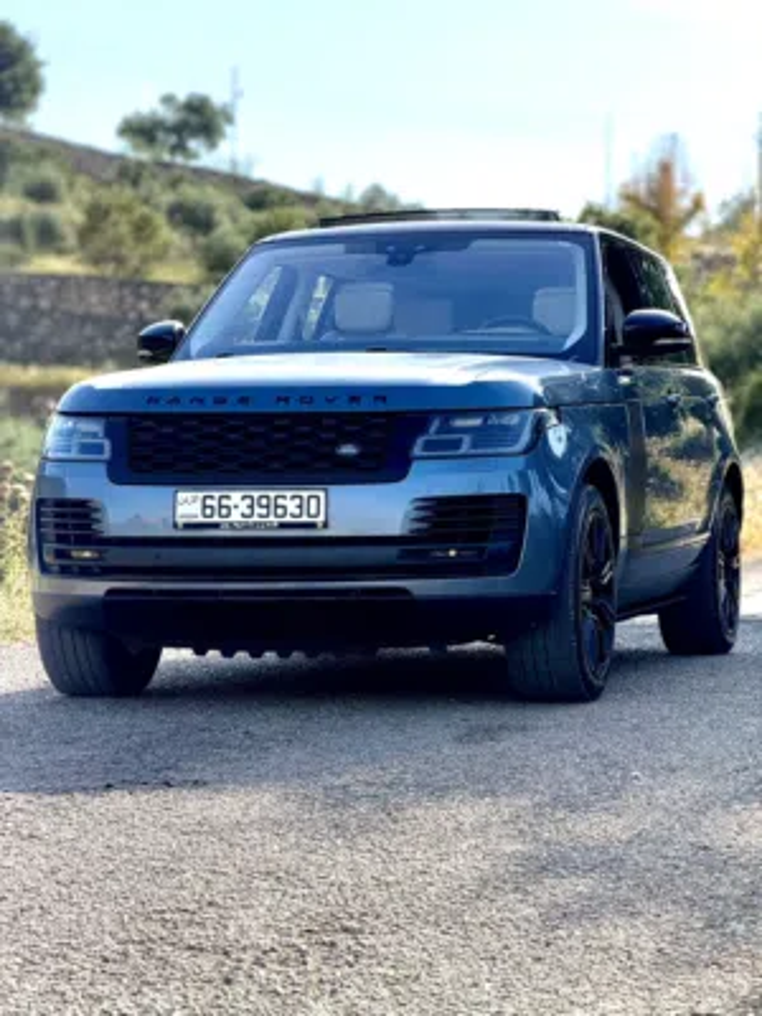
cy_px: 508
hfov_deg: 14.8
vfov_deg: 19.6
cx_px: 381
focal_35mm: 100
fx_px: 2935
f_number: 2.8
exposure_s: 1/602
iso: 50
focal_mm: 16.89
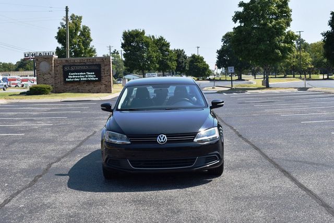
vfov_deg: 23.8
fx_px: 529
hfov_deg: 35.0
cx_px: 167
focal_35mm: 57
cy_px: 112
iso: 100
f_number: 9
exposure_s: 1/320
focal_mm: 38
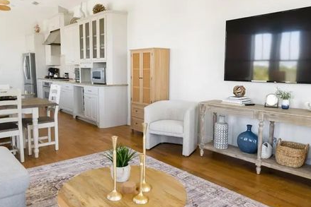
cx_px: 149
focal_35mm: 28
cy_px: 101
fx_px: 242
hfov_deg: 65.4
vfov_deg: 46.4
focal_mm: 12
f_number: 7.1
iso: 125
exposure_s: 1/4
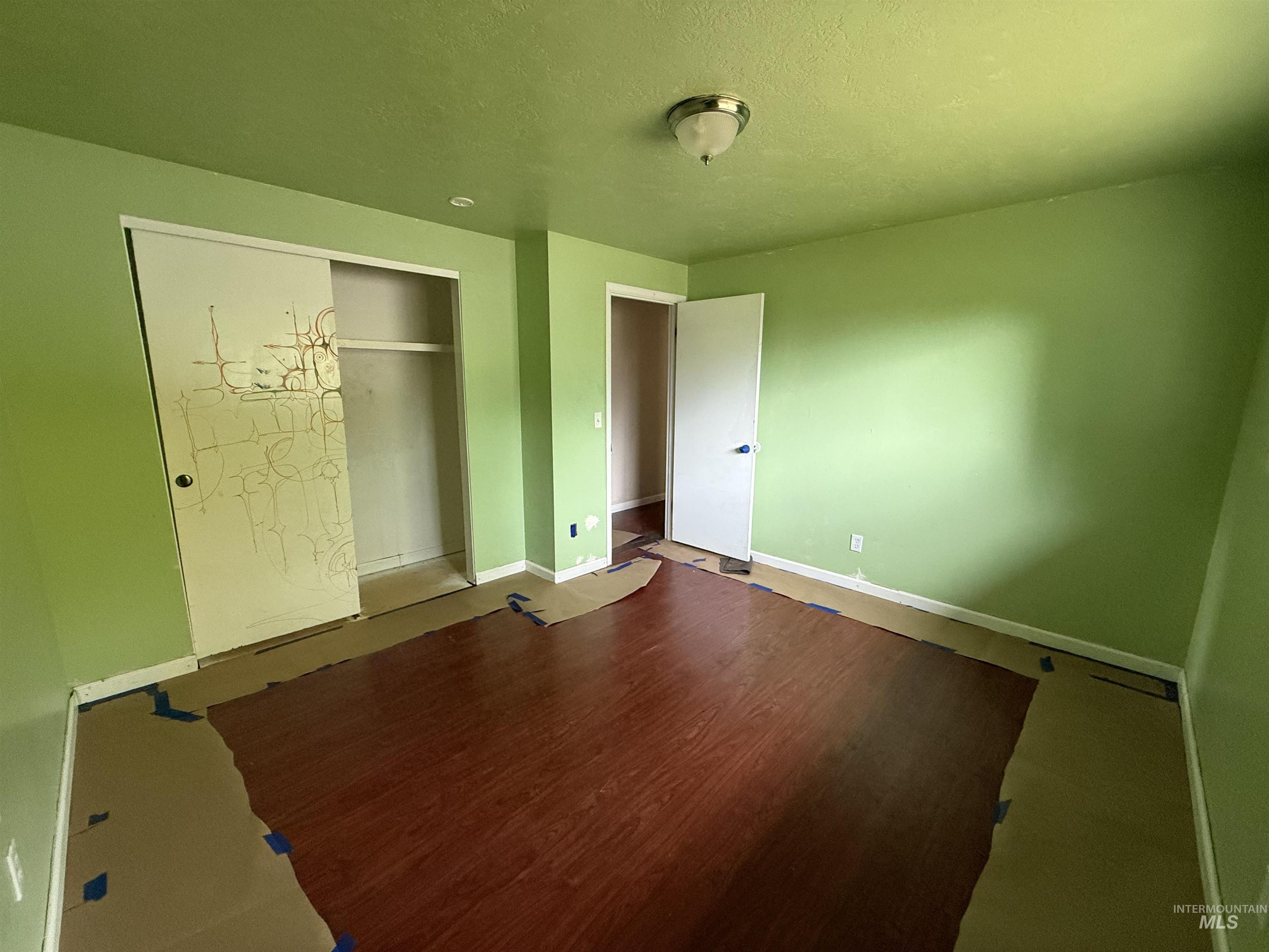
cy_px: 476
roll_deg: -0.1
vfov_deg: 85.7
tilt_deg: -11.0
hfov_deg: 102.1
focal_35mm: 14
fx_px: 513
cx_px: 634
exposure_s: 1/60
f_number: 2.2
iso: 500
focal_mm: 2.22
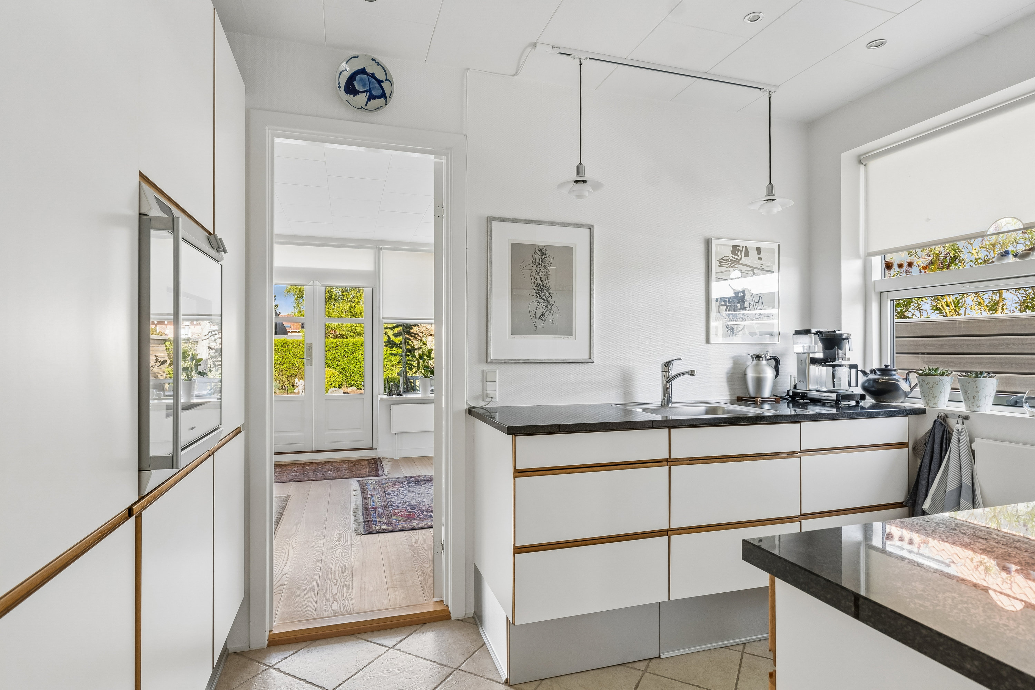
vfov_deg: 63.2
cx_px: 518
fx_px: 561
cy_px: 345
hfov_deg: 85.4
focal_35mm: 20
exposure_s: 1/6
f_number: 8
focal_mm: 13
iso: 200
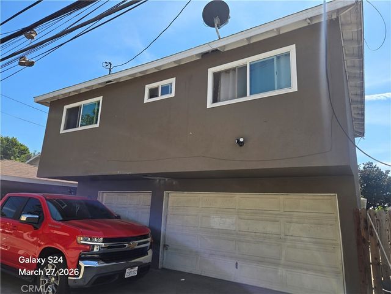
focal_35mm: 23
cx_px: 196
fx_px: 260
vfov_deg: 58.9
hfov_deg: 73.9
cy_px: 147
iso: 25
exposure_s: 1/1139
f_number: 1.8
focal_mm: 5.4
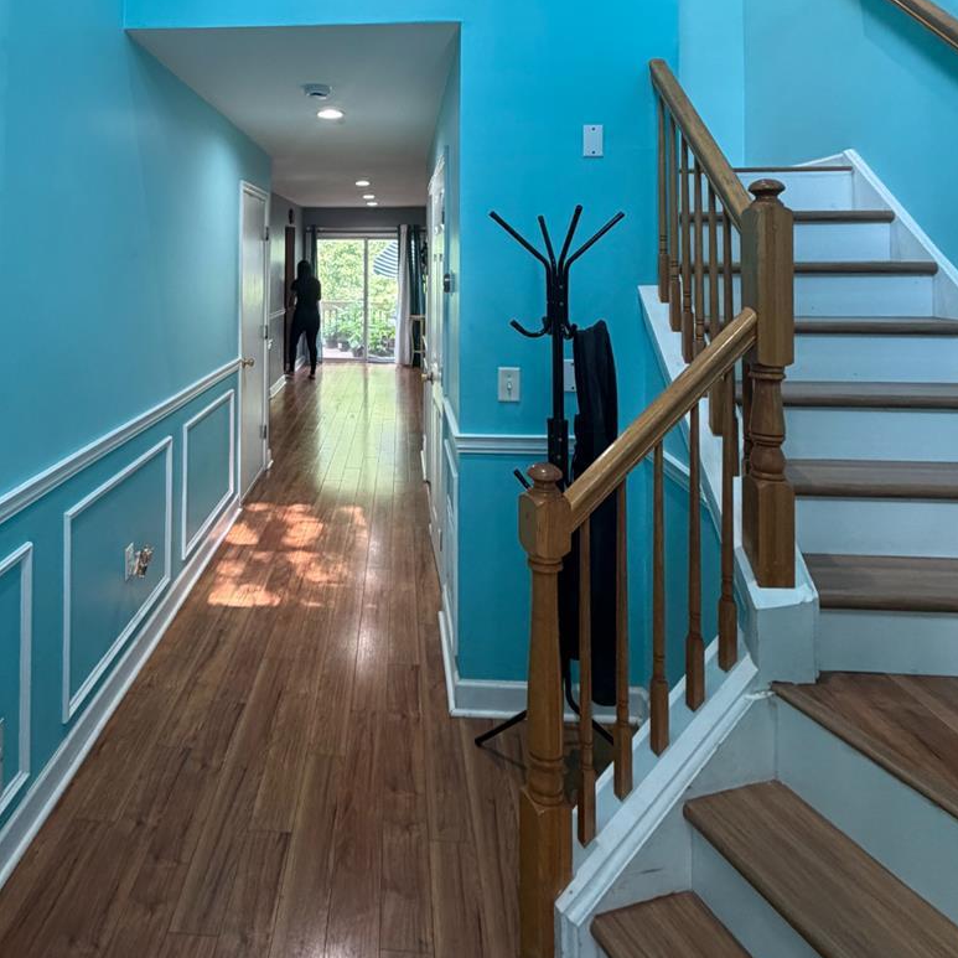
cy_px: 251
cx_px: 339
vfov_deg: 61.7
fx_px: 751
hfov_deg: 63.8
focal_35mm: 24
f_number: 2.2
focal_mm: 2.22
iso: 320
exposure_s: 1/120
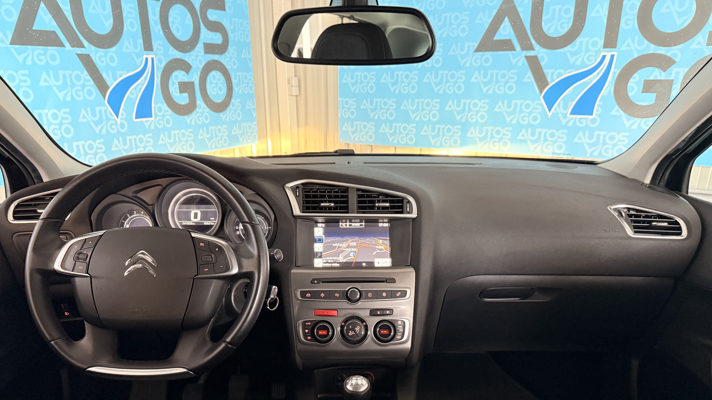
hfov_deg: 69.9
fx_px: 510
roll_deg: +0.8
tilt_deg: -19.4
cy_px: 271
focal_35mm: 27
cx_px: 348
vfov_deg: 42.3
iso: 800
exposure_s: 1/50
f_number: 1.78
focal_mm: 6.76
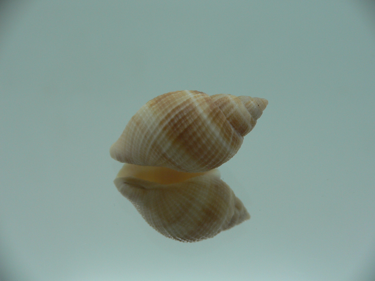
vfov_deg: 40.7
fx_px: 379
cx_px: 188
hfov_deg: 52.6
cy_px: 140
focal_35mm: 35
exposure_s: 1/60
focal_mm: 4.6
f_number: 2.8
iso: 80
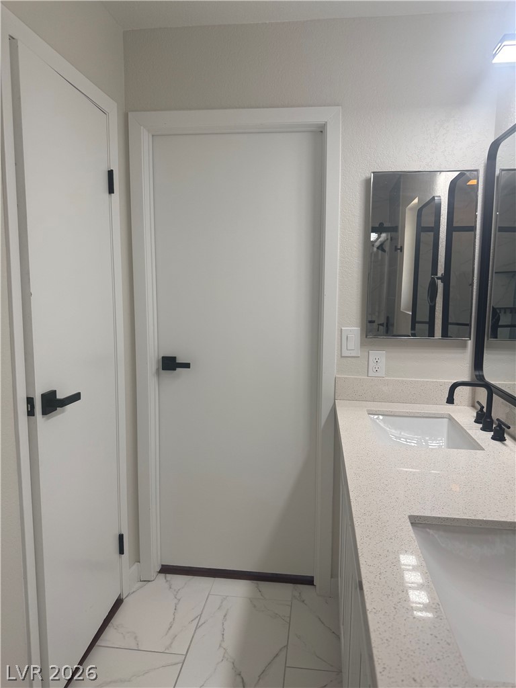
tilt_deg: -5.2
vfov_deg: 71.6
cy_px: 344
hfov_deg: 56.8
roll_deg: -0.6
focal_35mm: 24
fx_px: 477
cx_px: 258
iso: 80
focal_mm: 6.76
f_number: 1.78
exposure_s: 1/120
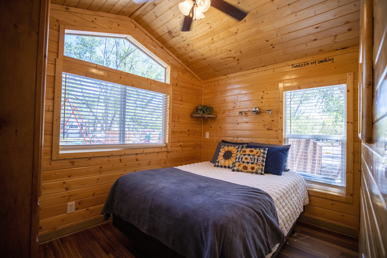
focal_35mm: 16
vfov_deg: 73.7
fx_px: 172
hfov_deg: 96.7
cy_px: 129
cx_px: 194
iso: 1000
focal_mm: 16
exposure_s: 1/125
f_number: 3.2
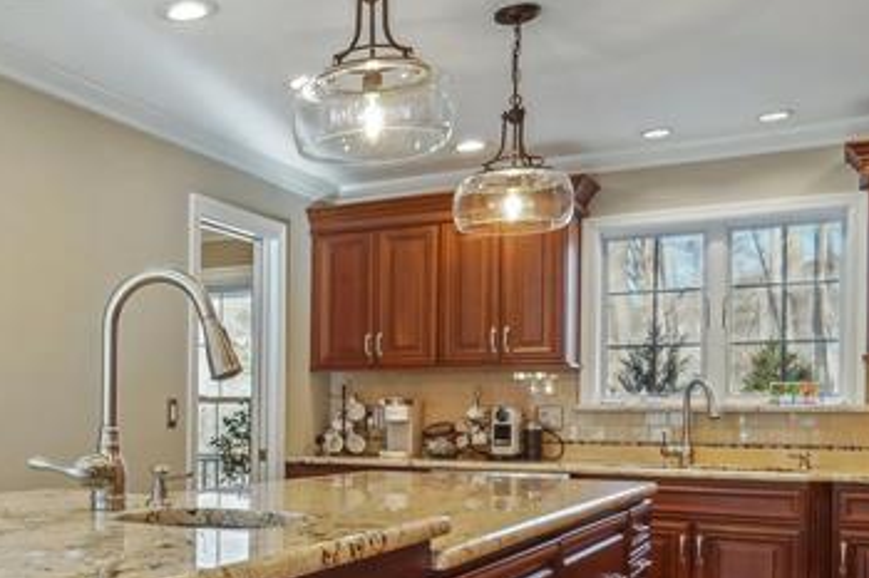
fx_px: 989
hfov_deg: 41.9
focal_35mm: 41
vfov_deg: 32.2
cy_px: 404
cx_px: 25
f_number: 8
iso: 400
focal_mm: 14
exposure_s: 1/20
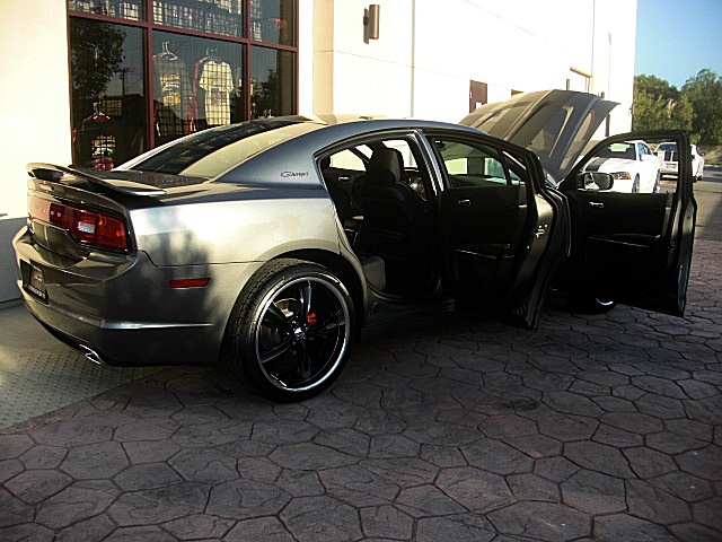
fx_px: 751
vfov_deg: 39.7
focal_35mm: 36
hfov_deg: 51.4
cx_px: 361
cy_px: 271
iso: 50
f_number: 2.8
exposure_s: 1/400
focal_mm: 6.3
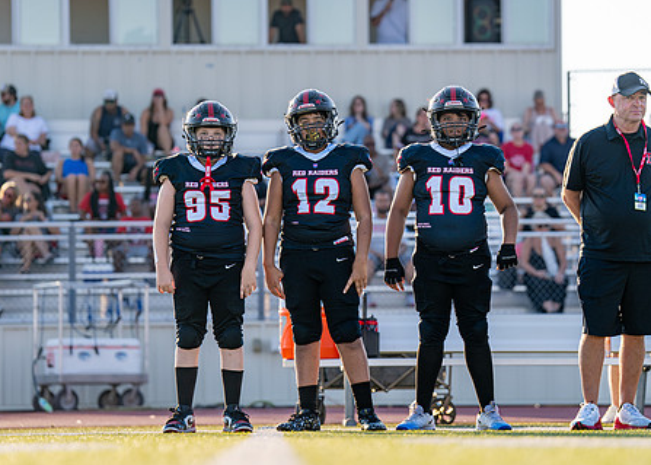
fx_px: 3142
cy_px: 203
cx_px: 371
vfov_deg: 8.5
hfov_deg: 11.8
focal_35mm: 170
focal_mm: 125
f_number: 2.8
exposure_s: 1/640
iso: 100
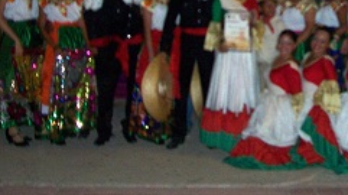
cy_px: -20
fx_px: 710
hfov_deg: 27.4
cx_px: 234
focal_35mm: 77
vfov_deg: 15.2
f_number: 2.7
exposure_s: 1/60
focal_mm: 5.6
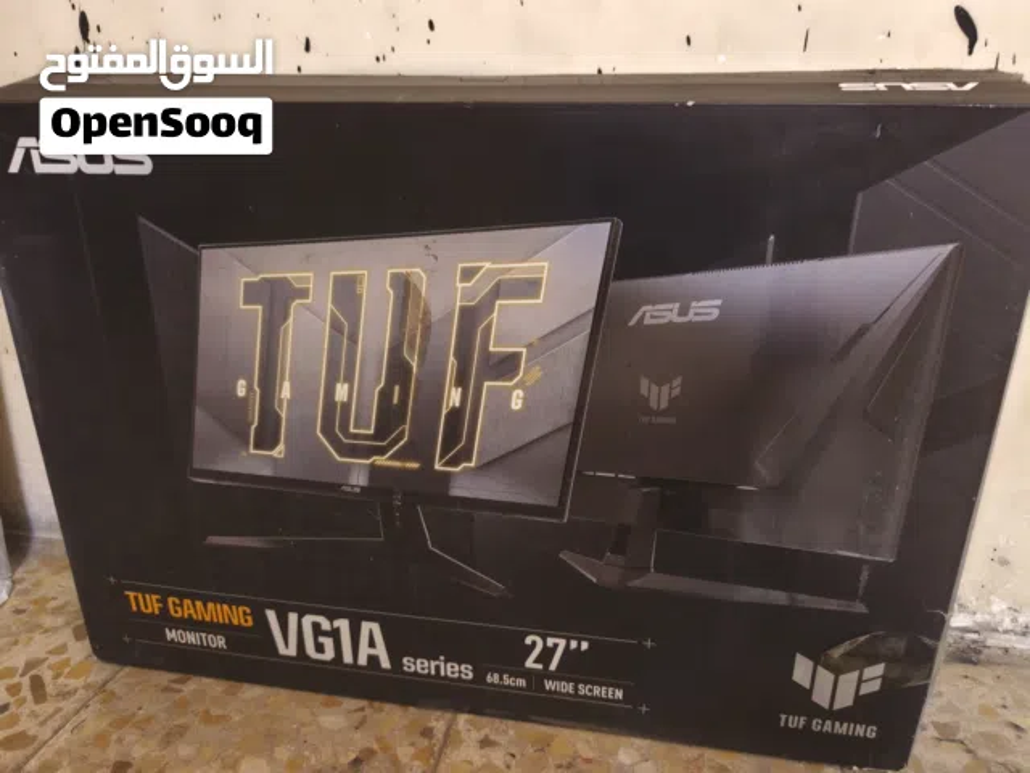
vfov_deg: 58.9
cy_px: 386
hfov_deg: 73.9
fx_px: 684
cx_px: 515
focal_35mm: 23
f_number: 1.8
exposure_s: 1/25
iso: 2232
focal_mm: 5.56
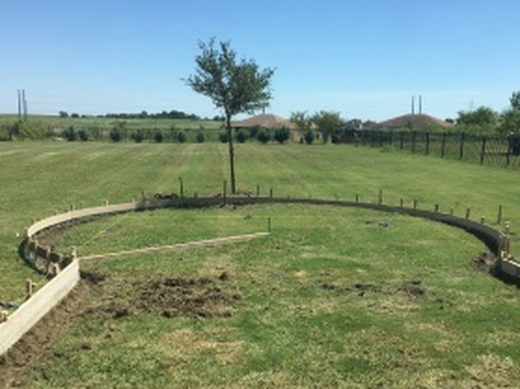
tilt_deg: -12.0
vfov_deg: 37.4
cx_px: 274
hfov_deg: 49.0
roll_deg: -0.9
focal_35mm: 38
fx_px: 571
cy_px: 253
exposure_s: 1/1350
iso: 25
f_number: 2.2
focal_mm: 4.15
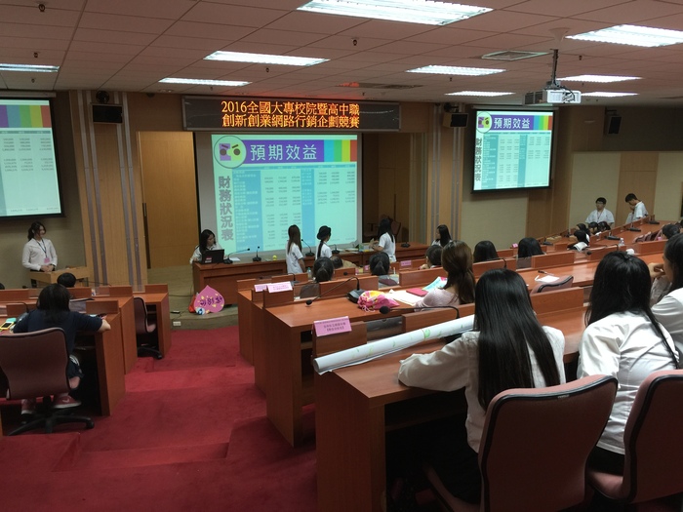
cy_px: 256
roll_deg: -0.4
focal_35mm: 29
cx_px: 342
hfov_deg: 61.7
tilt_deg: -10.7
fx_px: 572
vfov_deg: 48.2
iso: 50
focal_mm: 4.15
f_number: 2.2
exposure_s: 1/15
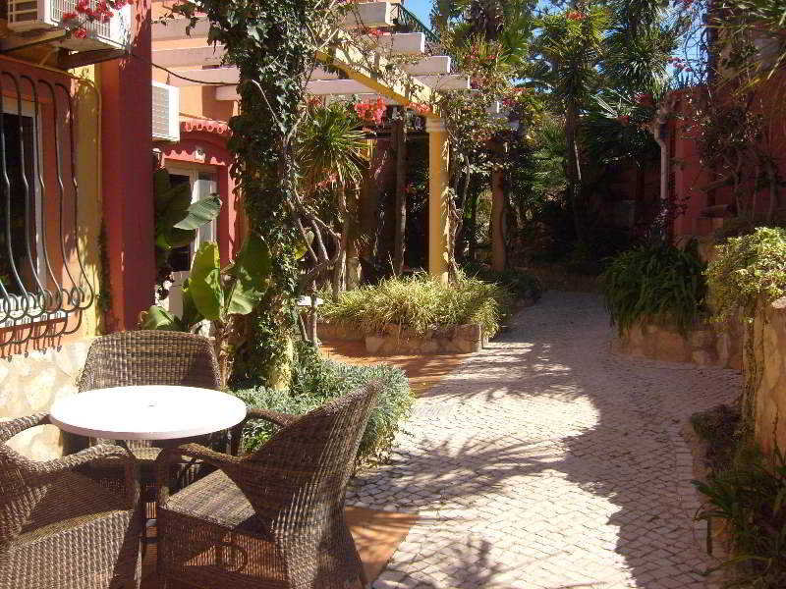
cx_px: 393
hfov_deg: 52.6
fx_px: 795
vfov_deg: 40.7
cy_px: 294
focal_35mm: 35
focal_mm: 5.8
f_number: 7.1
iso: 80
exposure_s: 1/180
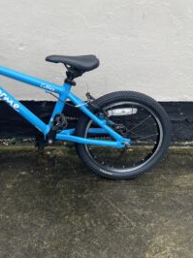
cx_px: 37
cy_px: 93
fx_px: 350
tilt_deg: -20.3
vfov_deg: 40.1
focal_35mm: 47
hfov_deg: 30.1
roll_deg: +0.0
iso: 32
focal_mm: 4.2
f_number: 1.6
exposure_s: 1/121
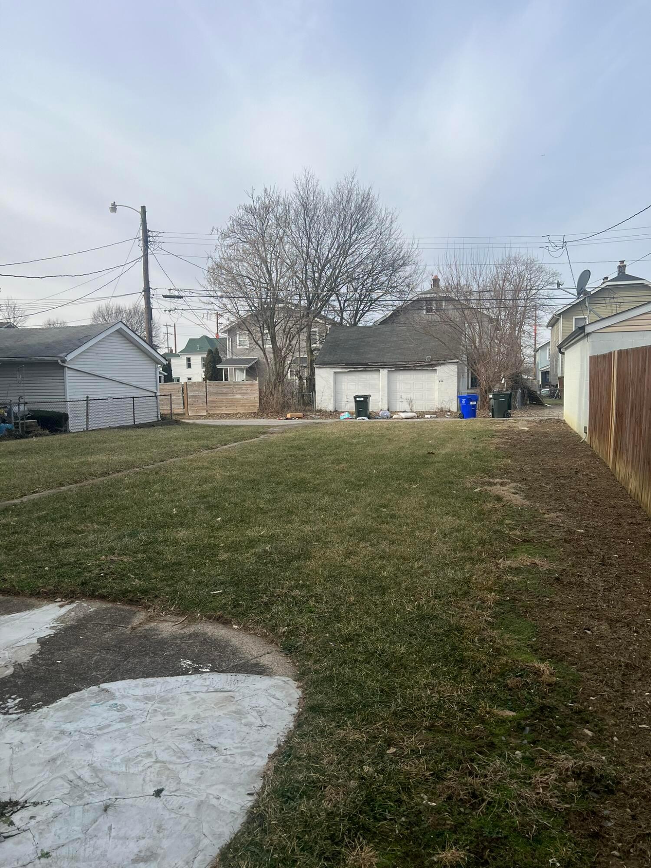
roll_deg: +2.0
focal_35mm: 26
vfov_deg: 67.3
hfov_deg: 53.1
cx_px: 326
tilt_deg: -2.7
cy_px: 434
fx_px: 652
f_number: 1.5
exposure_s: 1/3165
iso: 50
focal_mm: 5.7
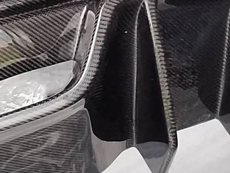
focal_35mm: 86
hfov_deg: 22.7
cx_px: 123
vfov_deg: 17.1
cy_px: 38
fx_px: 572
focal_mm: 2.1
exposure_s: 1/120
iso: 64
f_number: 1.7
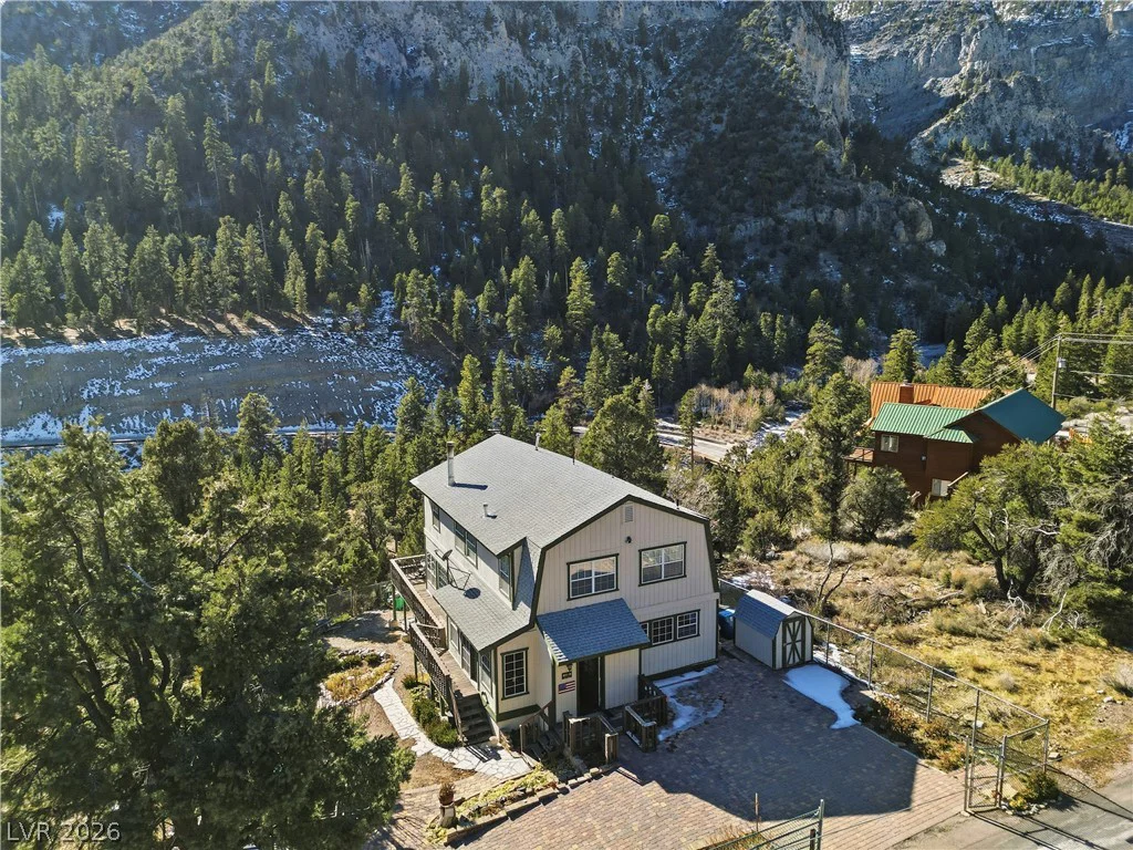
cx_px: 566
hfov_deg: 71.6
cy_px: 425
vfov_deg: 56.8
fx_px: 786
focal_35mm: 24
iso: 140
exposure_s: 1/1600
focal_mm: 6.7
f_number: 1.7
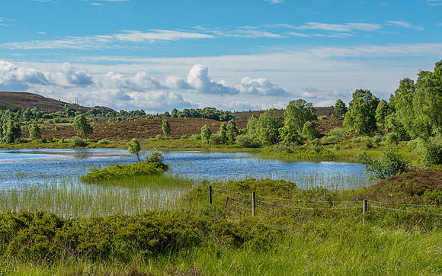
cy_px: 132
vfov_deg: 21.1
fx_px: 740
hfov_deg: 33.2
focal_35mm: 61
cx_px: 221
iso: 64
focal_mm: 29
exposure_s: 1/160
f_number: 7.1
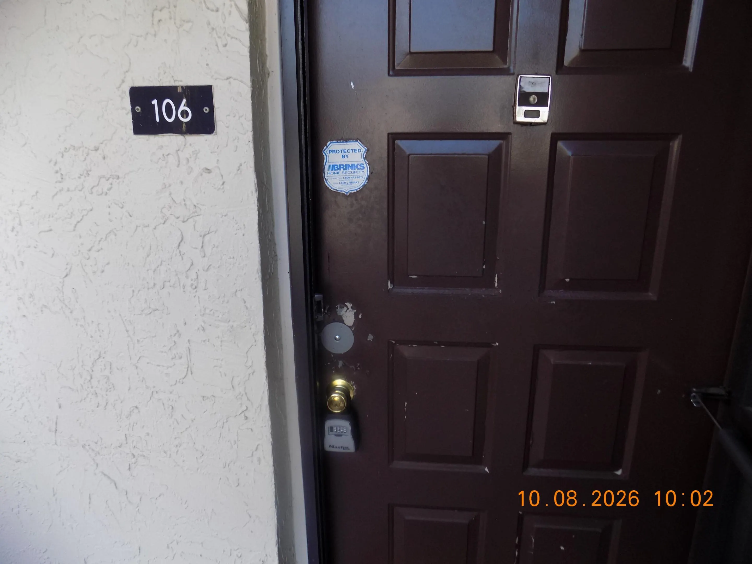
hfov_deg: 73.9
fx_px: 500
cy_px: 282
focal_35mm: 23
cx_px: 376
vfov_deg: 58.9
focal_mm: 4
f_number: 3.1
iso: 80
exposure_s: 1/100
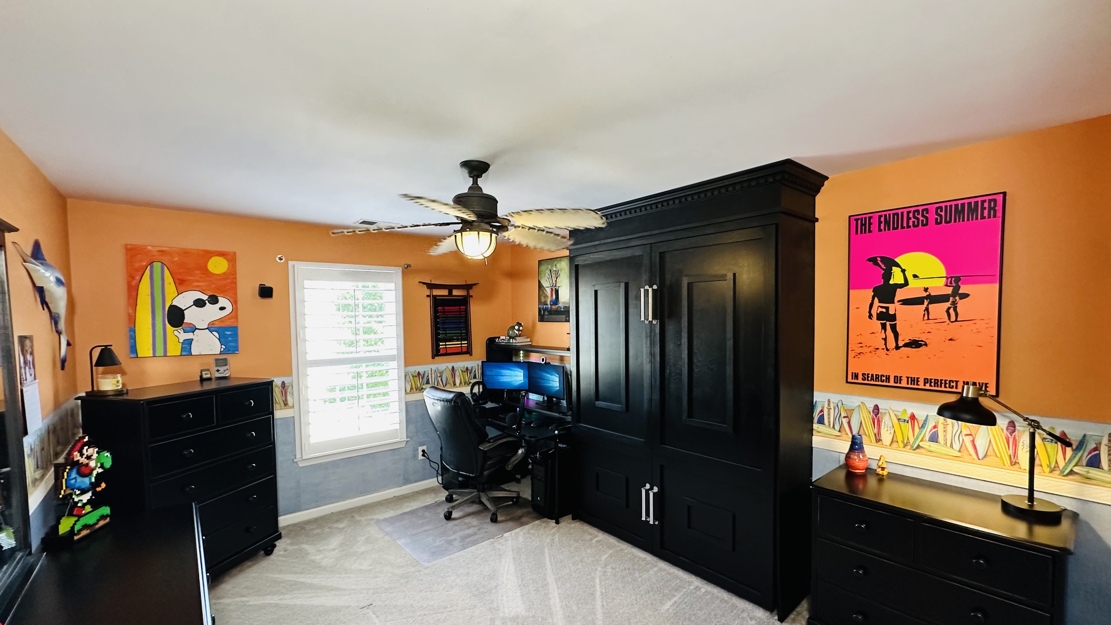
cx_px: 558
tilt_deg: -3.0
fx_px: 471
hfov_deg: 99.4
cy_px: 337
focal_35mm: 16
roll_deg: +0.8
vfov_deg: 67.0
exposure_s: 1/92
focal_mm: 2.22
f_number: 2.2
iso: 320
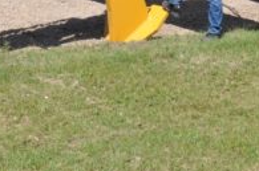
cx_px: 173
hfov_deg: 17.7
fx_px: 829
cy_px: -13
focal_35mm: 116
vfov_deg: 11.6
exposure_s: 1/400
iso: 200
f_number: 10
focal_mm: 25
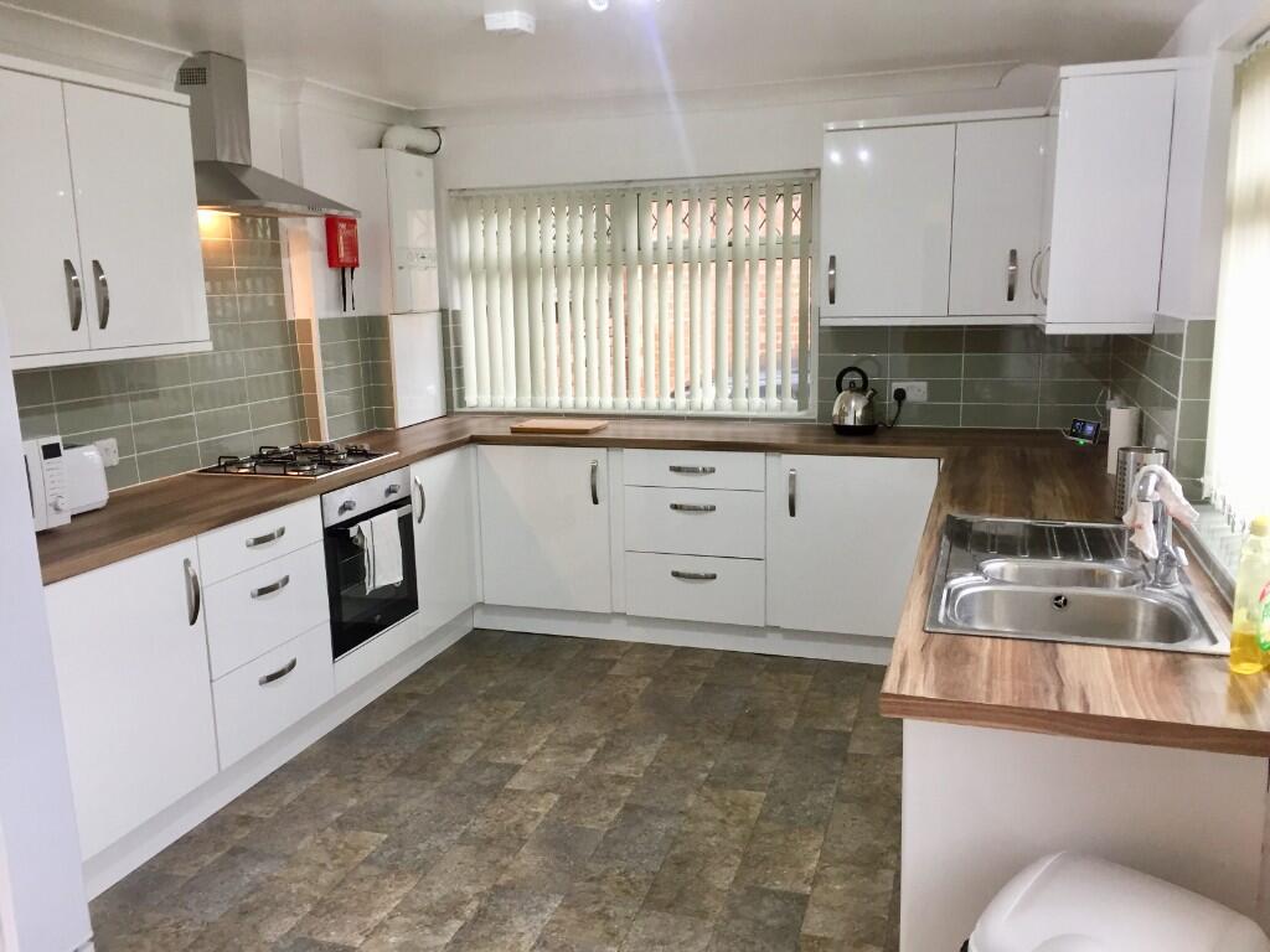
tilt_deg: -11.6
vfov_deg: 48.2
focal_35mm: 29
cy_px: 476
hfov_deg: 61.7
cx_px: 635
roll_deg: +1.4
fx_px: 1064
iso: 125
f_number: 2.2
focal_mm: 4.15
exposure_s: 1/33
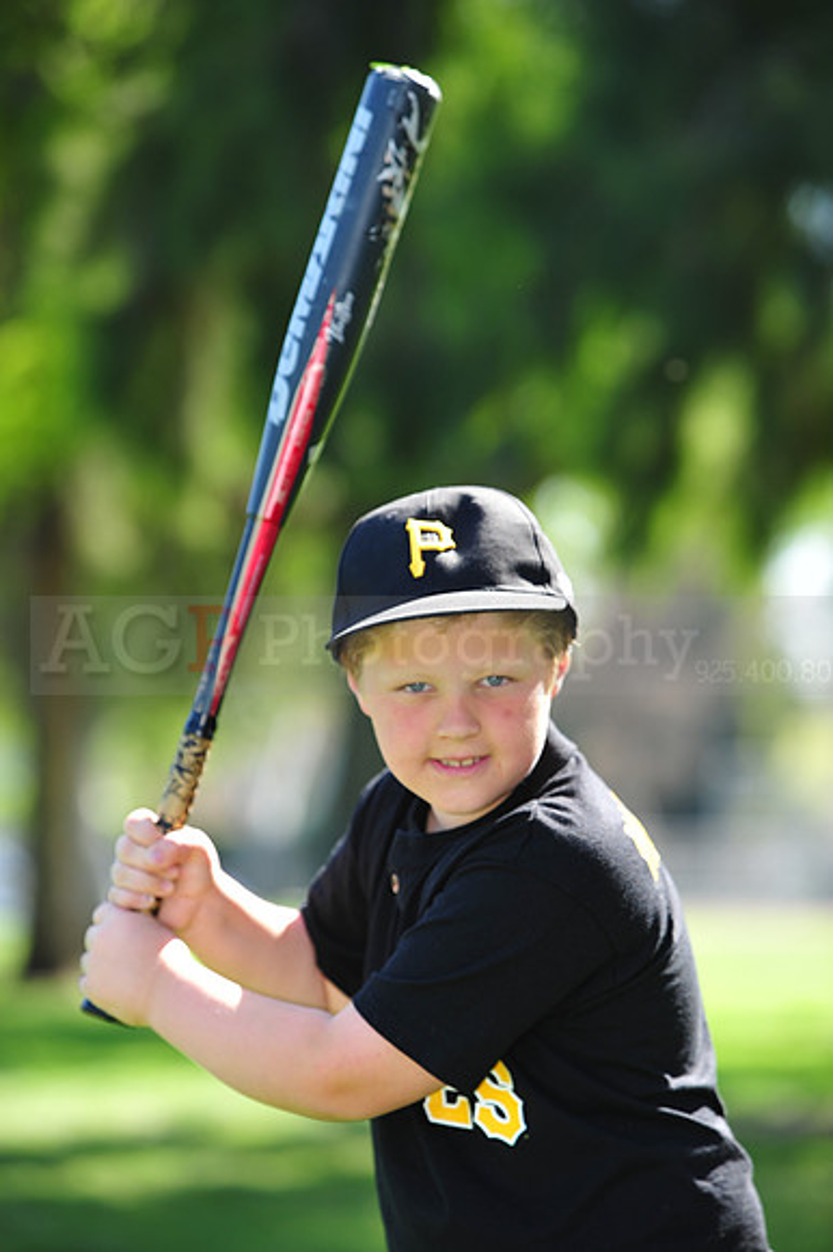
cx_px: 416
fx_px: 5038
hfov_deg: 9.5
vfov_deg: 14.2
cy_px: 626
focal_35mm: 145
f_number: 4.5
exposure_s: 1/320
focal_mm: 145
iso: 200
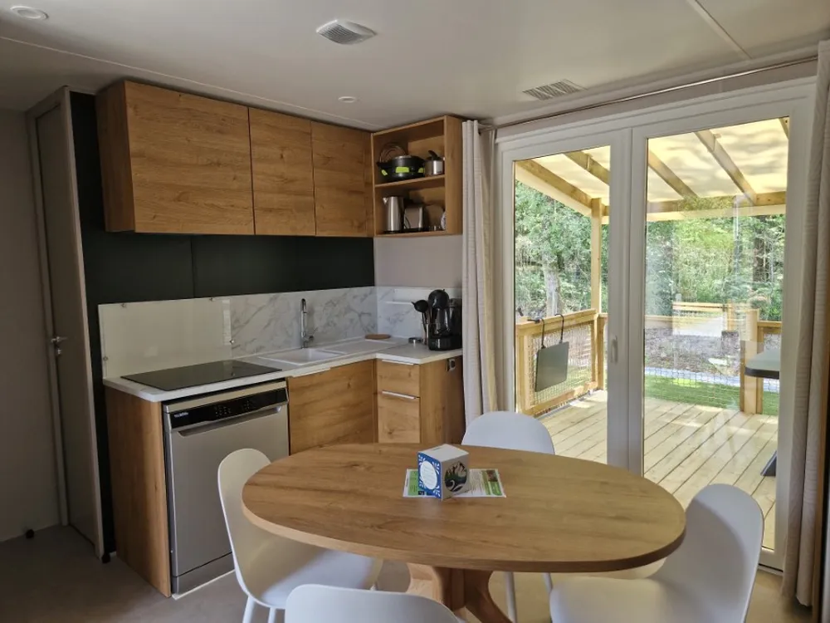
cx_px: 415
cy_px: 312
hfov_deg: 73.9
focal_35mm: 23
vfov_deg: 58.9
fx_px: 551
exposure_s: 1/180
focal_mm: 5.4
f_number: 1.8
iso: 80
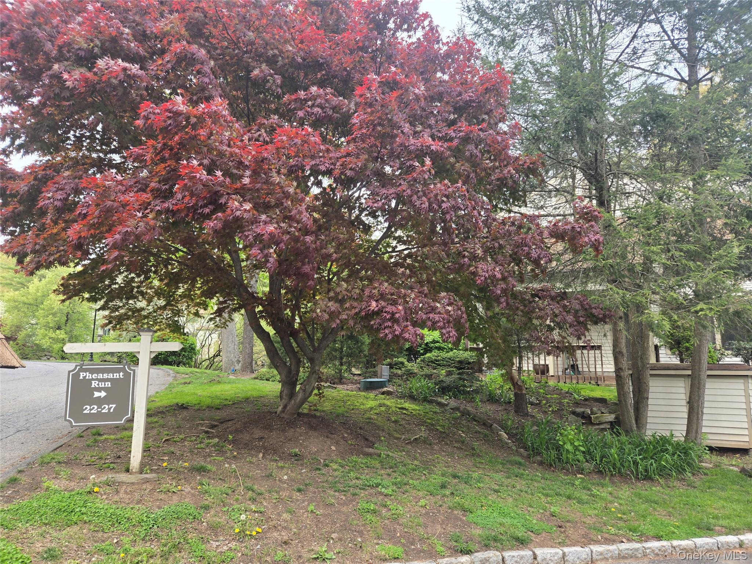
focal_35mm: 23
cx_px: 376
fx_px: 500
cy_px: 282
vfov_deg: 58.9
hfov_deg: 73.9
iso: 25
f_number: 1.8
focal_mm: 5.4
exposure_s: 1/248
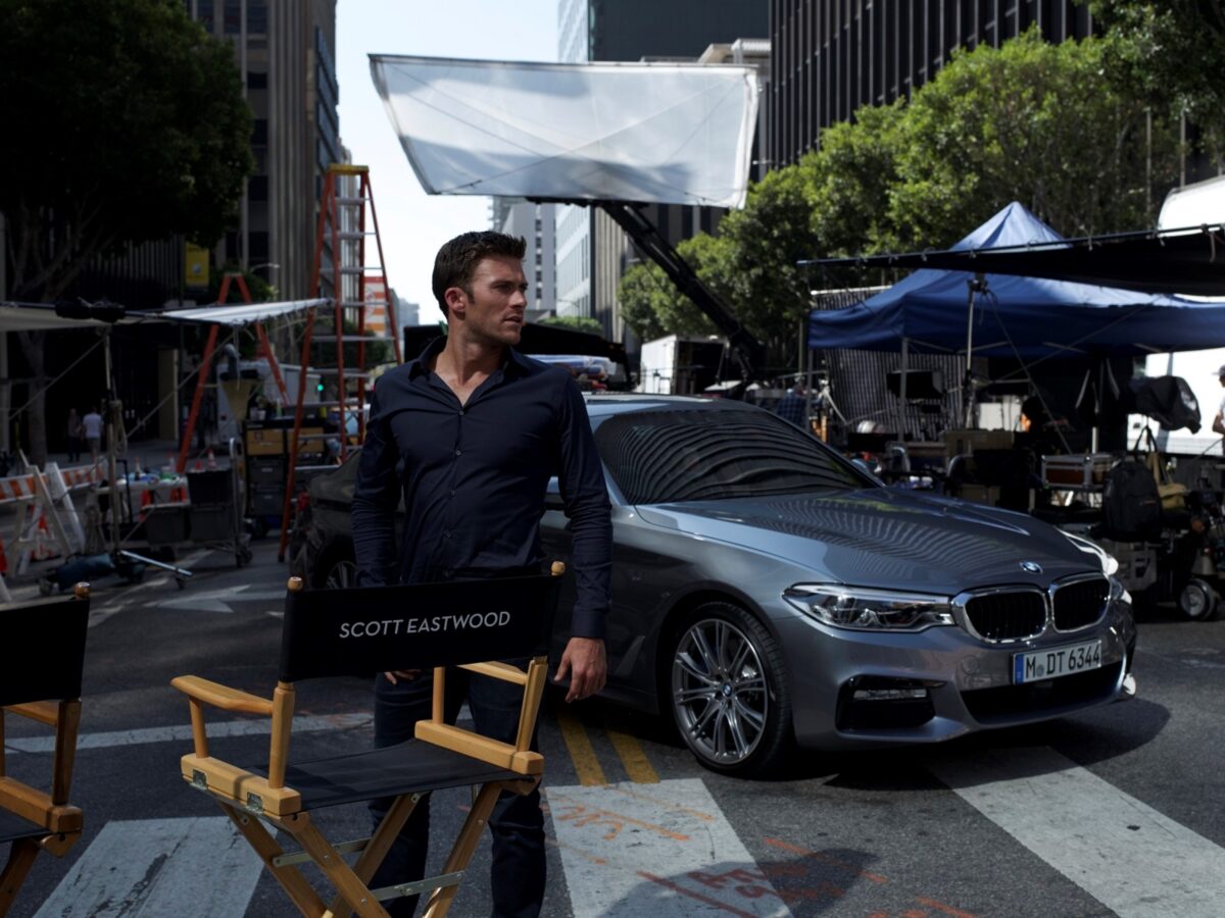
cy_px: 459
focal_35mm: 43
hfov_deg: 43.9
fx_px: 1522
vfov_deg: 33.6
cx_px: 612
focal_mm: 55
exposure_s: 1/1600
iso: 1600
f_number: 8
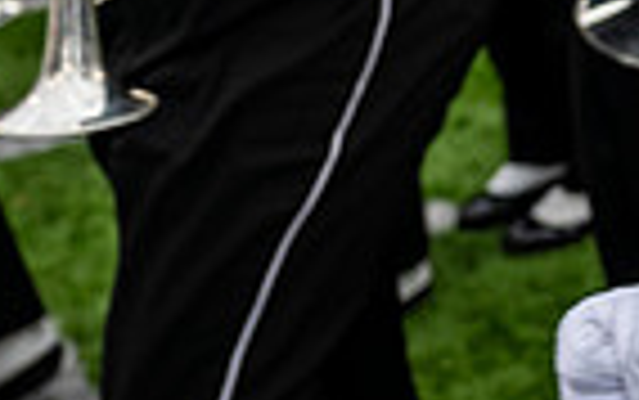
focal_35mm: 100
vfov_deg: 11.8
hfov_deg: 18.9
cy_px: -389
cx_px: 878
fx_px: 1743
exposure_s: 1/500
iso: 100
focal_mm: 24
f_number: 2.8
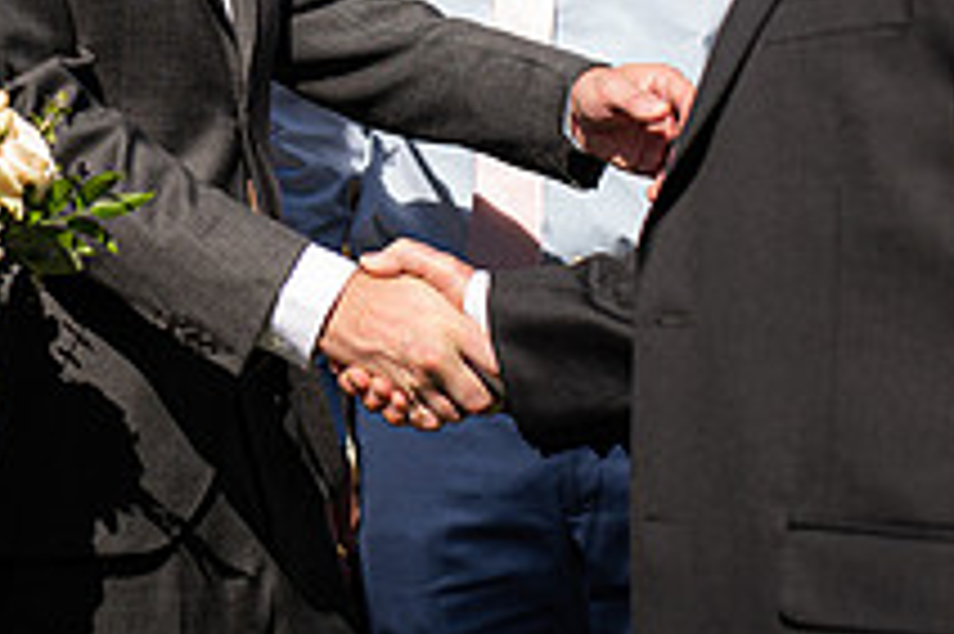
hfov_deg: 14.9
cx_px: 202
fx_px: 3628
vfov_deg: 9.8
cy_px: -211
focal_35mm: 137
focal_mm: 50
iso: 100
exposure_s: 1/1600
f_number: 3.2
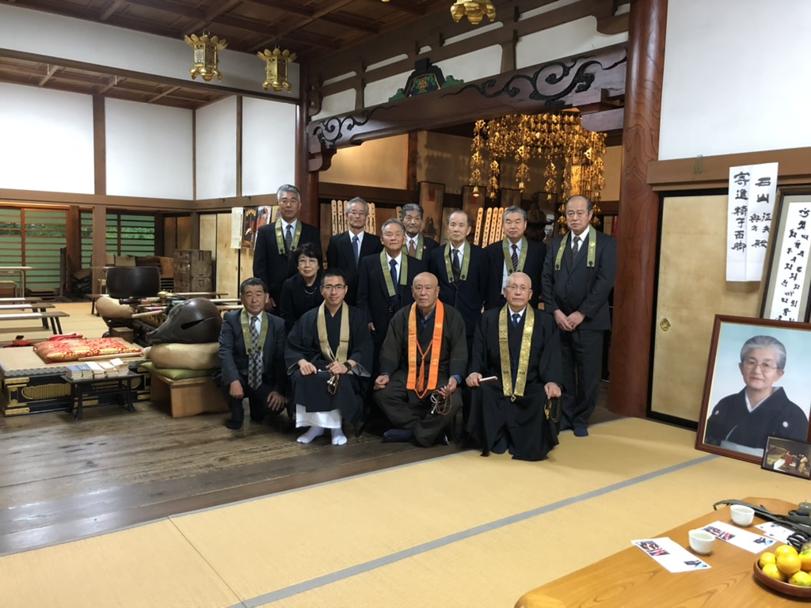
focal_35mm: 29
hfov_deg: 61.7
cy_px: 304
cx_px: 406
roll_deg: -2.0
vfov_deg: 48.2
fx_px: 679
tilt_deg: -5.7
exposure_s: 1/11
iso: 100
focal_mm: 3.99
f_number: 1.8
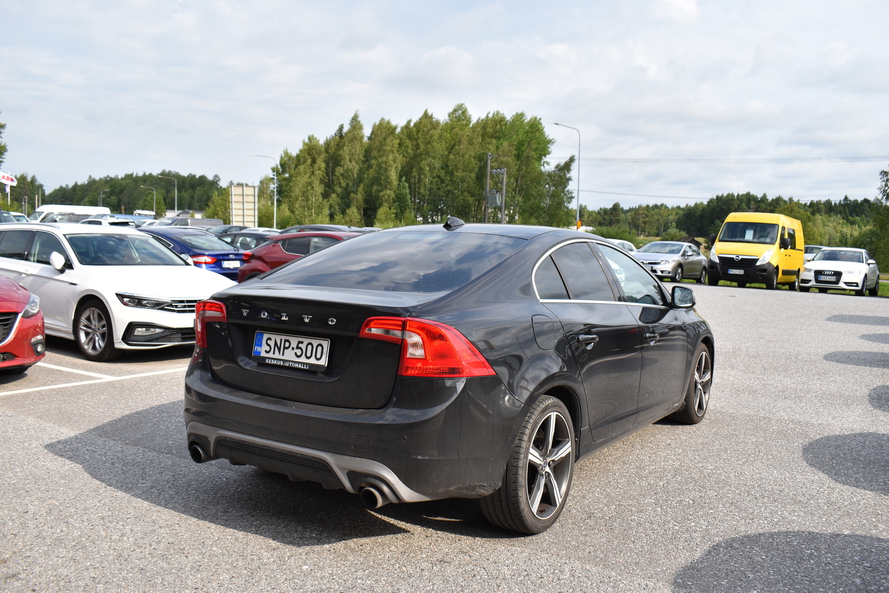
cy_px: 296
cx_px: 444
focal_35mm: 32
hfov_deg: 59.5
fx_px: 778
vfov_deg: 41.7
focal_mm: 21
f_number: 8
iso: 200
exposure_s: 1/500
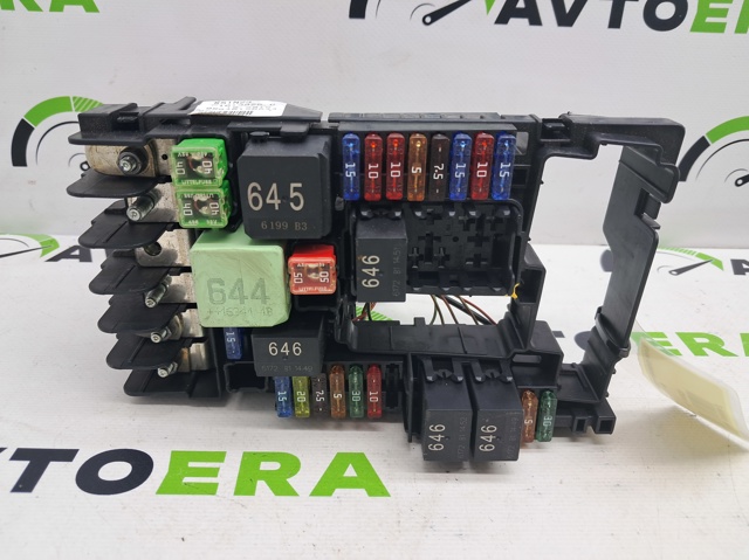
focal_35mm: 27
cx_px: 374
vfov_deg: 51.3
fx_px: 584
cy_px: 280
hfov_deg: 65.4
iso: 50
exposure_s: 1/50
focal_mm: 4
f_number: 1.8
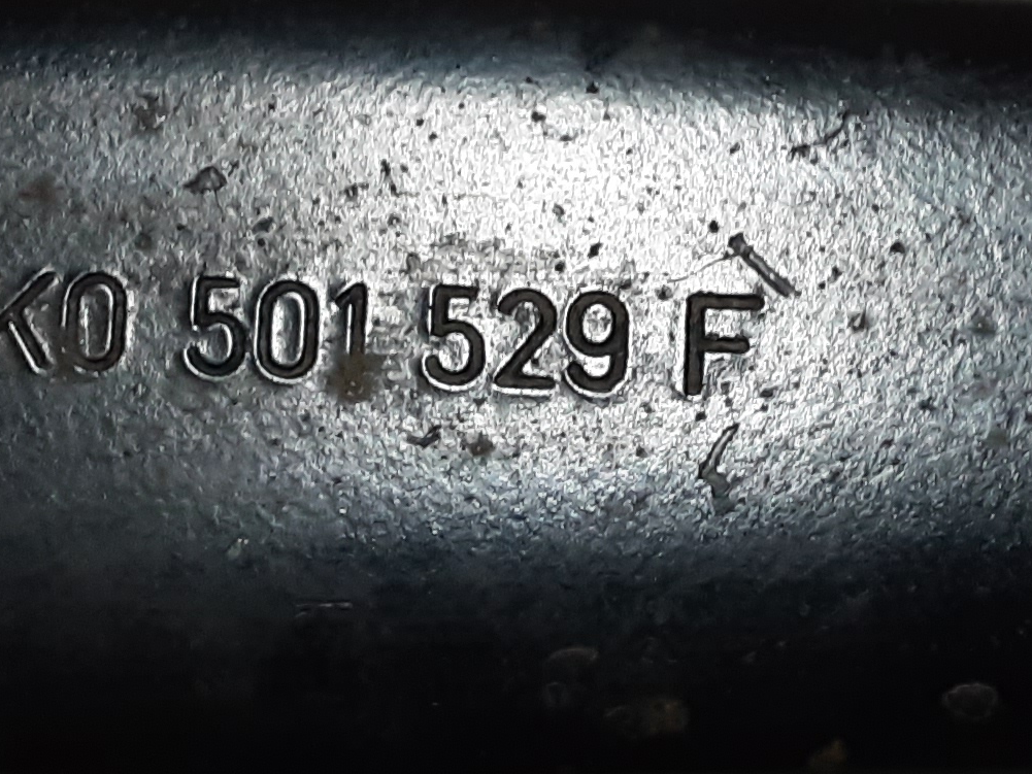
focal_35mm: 88
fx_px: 2624
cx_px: 551
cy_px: 378
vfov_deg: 16.8
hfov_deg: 22.2
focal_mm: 2.91
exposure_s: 1/30
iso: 160
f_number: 1.9
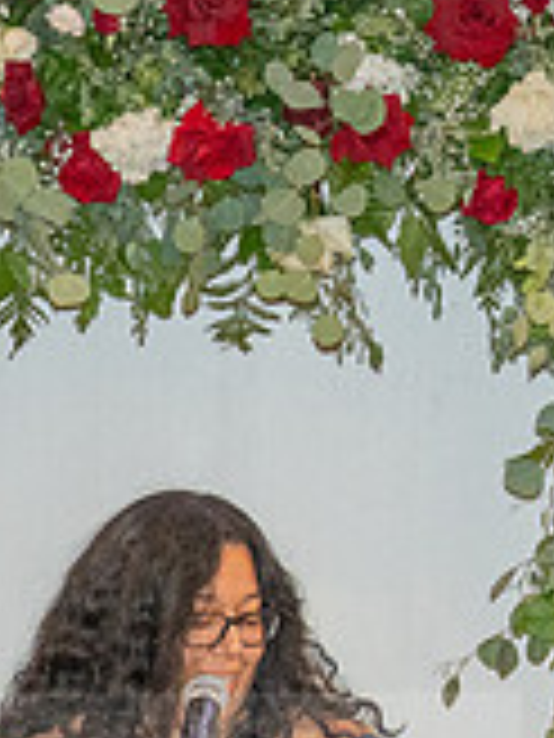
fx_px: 7682
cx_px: -81
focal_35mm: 360
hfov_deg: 4.1
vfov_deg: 5.4
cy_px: 1219
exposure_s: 1/200
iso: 1250
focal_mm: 61
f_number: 3.2
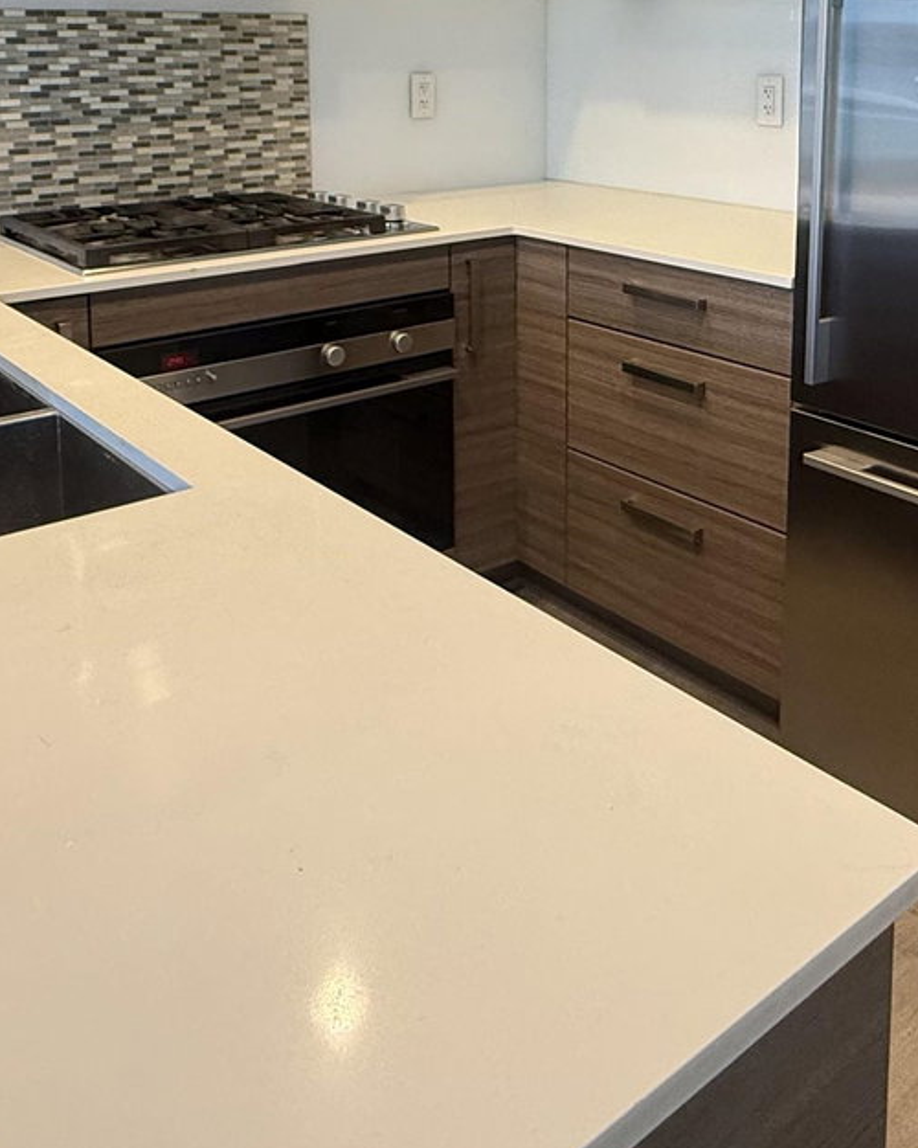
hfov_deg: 41.9
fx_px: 1189
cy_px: 176
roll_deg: -0.2
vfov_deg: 47.7
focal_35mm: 35
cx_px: 569
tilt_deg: -6.9
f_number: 2.2
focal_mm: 2.22
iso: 400
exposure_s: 1/60
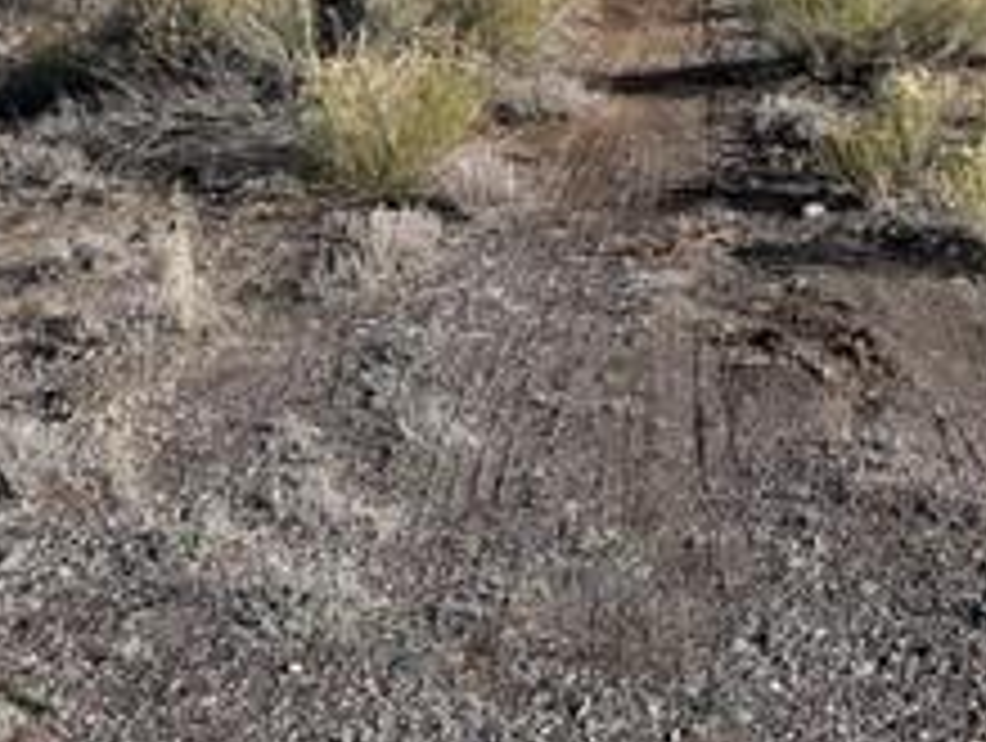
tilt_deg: -4.7
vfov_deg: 19.2
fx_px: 1997
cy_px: -261
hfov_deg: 26.7
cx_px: 896
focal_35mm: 70
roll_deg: +1.5
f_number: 1.78
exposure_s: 1/5000
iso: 80
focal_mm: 6.86
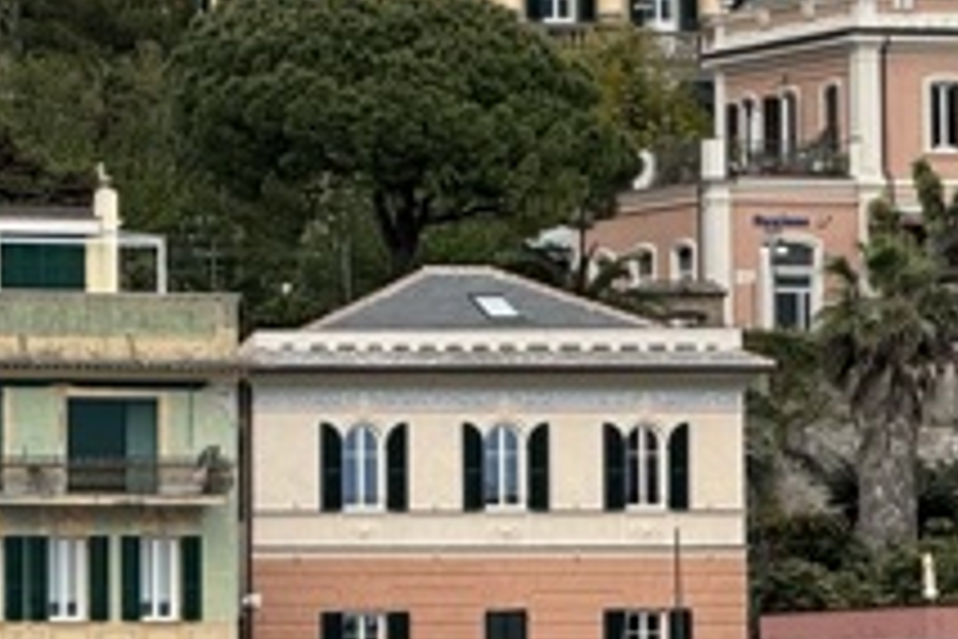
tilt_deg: +4.0
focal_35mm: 469
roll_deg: +0.6
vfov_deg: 2.9
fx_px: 12480
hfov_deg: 4.4
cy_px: 135
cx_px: 1093
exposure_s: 1/1271
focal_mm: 15.66
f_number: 2.8
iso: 50
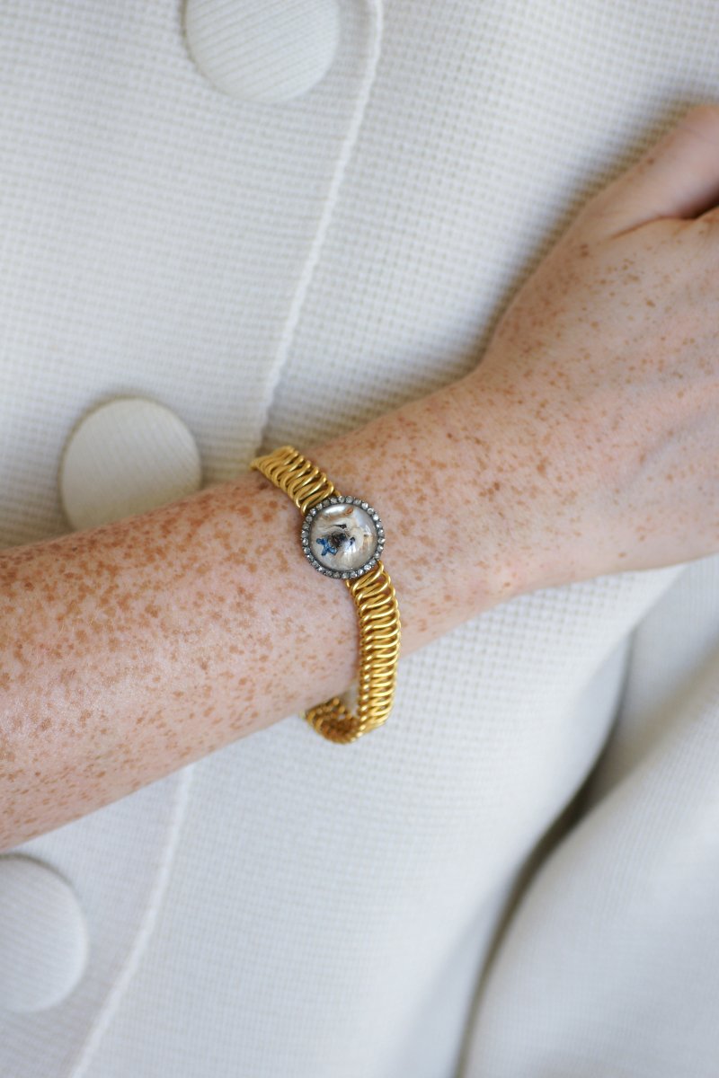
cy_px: 539
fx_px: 3145
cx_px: 360
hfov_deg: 13.0
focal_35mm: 105
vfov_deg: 19.5
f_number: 2.8
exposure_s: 1/125
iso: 200
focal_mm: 70
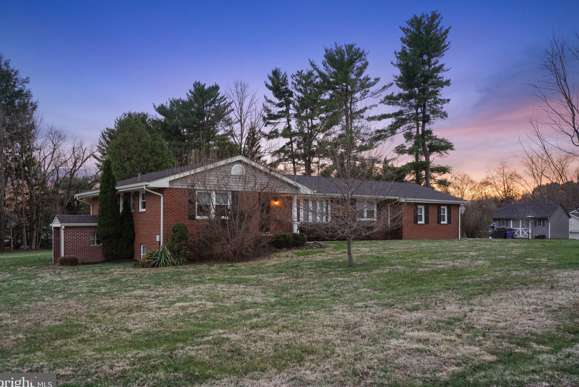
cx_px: 290
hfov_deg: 57.2
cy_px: 195
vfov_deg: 40.0
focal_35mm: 33
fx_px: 531
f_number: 8
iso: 400
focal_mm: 32
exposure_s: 1/20
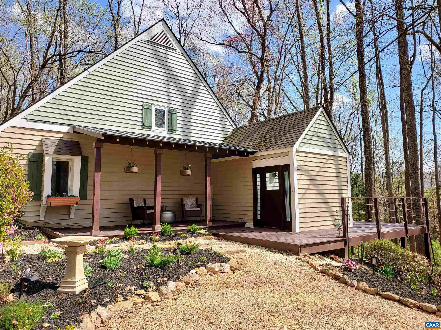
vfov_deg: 56.8
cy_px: 165
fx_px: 306
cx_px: 220
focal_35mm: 24
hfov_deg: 71.6
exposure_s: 1/749
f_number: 1.8
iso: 40
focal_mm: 4.6
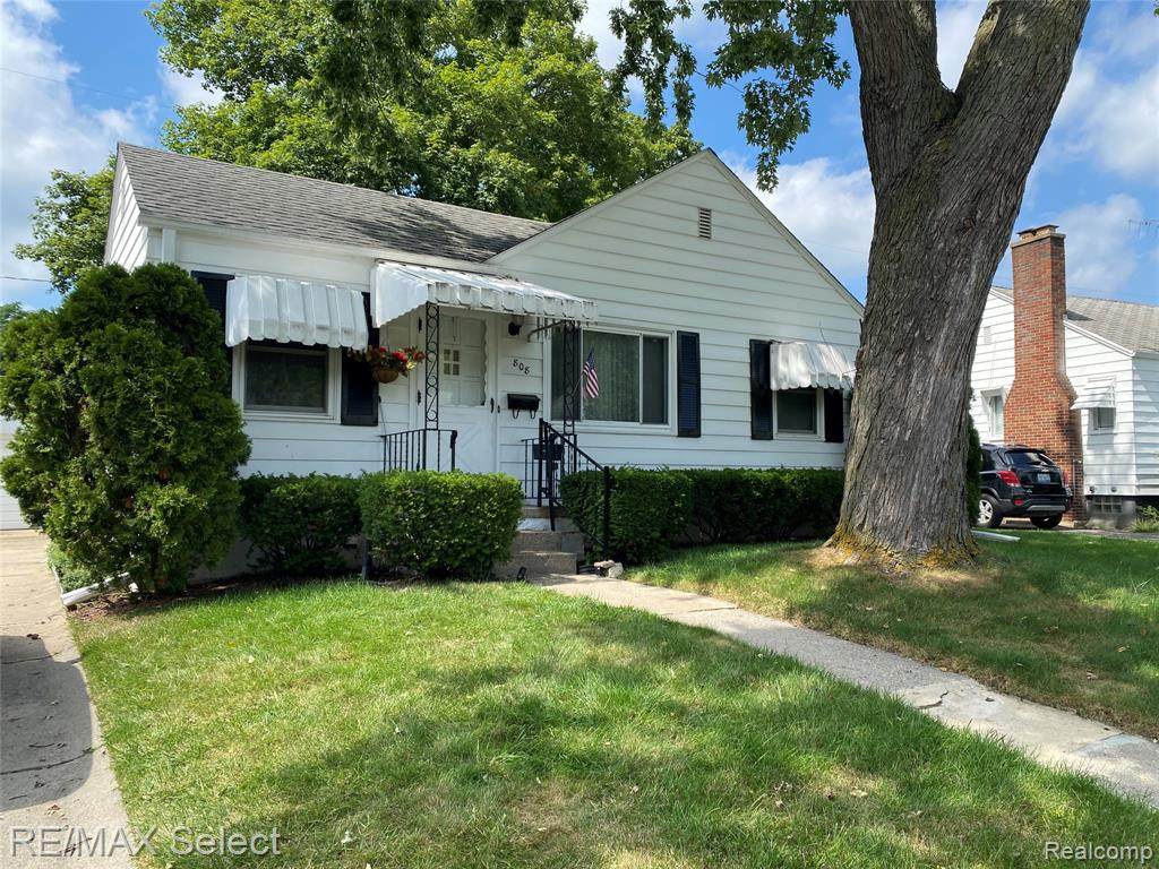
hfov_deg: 67.3
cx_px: 580
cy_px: 434
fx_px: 871
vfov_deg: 53.1
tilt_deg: +3.9
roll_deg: -0.2
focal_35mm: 26
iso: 32
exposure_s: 1/1072
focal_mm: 4.25
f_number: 1.8
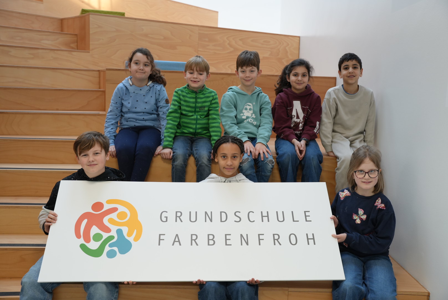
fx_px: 486
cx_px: 224
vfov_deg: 34.3
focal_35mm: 39
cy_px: 150
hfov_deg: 49.5
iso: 1000
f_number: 4
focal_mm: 39
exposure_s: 1/160
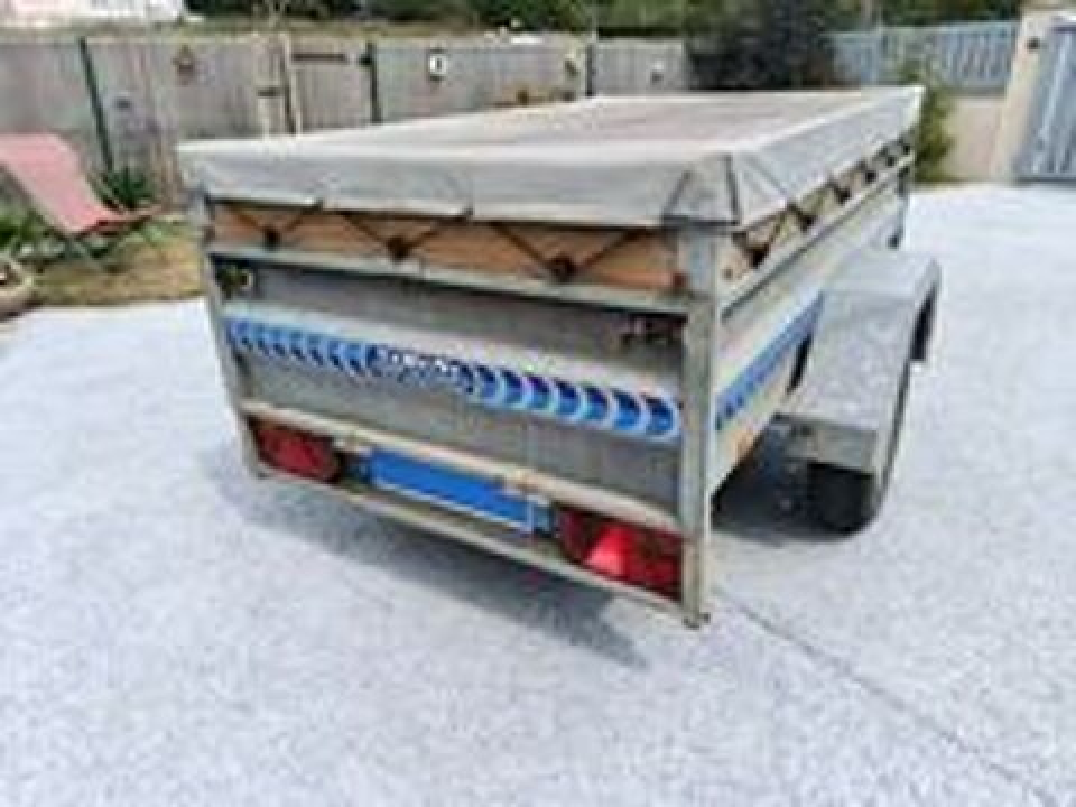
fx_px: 746
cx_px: 538
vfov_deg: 56.8
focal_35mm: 24
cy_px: 404
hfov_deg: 71.6
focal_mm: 5.24
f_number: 1.7
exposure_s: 1/420
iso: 52
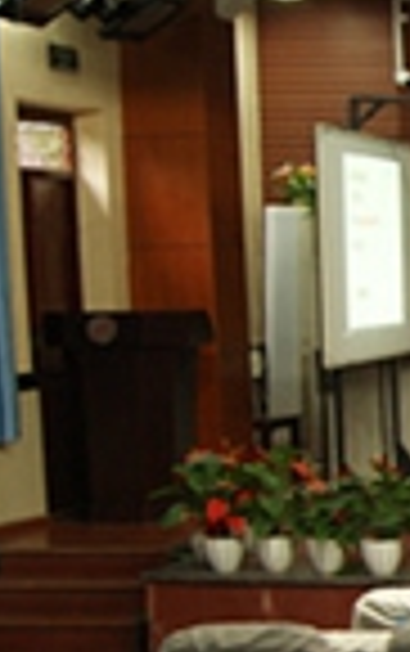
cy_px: 441
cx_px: 1108
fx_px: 2068
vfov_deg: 17.9
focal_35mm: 116
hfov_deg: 9.5
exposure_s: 1/25
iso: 400
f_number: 4
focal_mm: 22
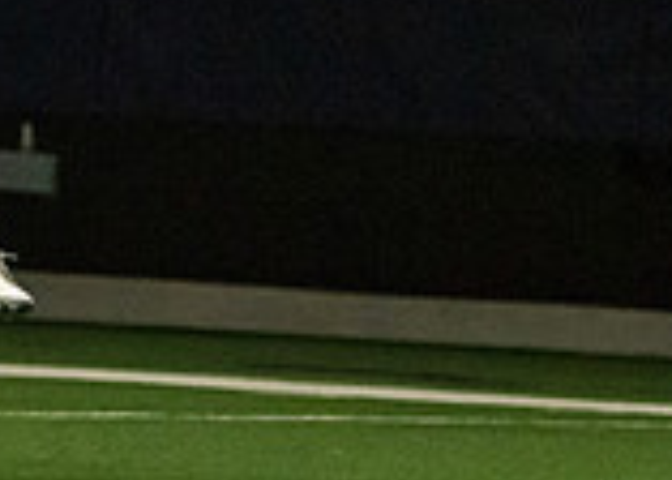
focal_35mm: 851
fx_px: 16235
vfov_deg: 1.7
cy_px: -364
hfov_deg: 2.4
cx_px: -431
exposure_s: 1/1000
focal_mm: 177
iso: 10000
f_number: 5.6
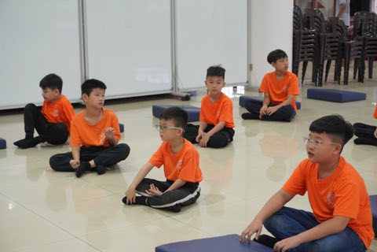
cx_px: 188
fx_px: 660
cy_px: 126
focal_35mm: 63
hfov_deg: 31.9
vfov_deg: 21.6
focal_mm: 42
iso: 1250
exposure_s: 1/160
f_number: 5.6
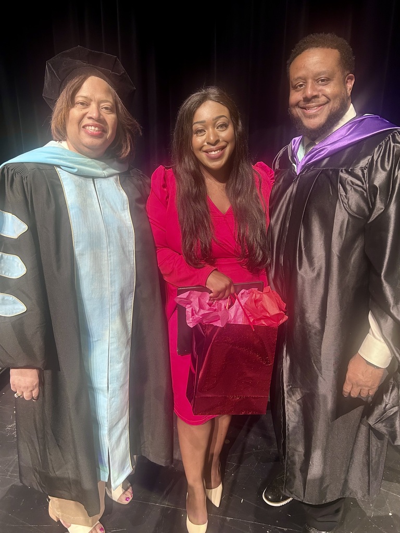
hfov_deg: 53.1
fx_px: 401
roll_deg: -0.6
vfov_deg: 67.3
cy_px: 266
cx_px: 200
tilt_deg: -18.3
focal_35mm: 26
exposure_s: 1/60
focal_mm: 5.7
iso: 200
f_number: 1.5
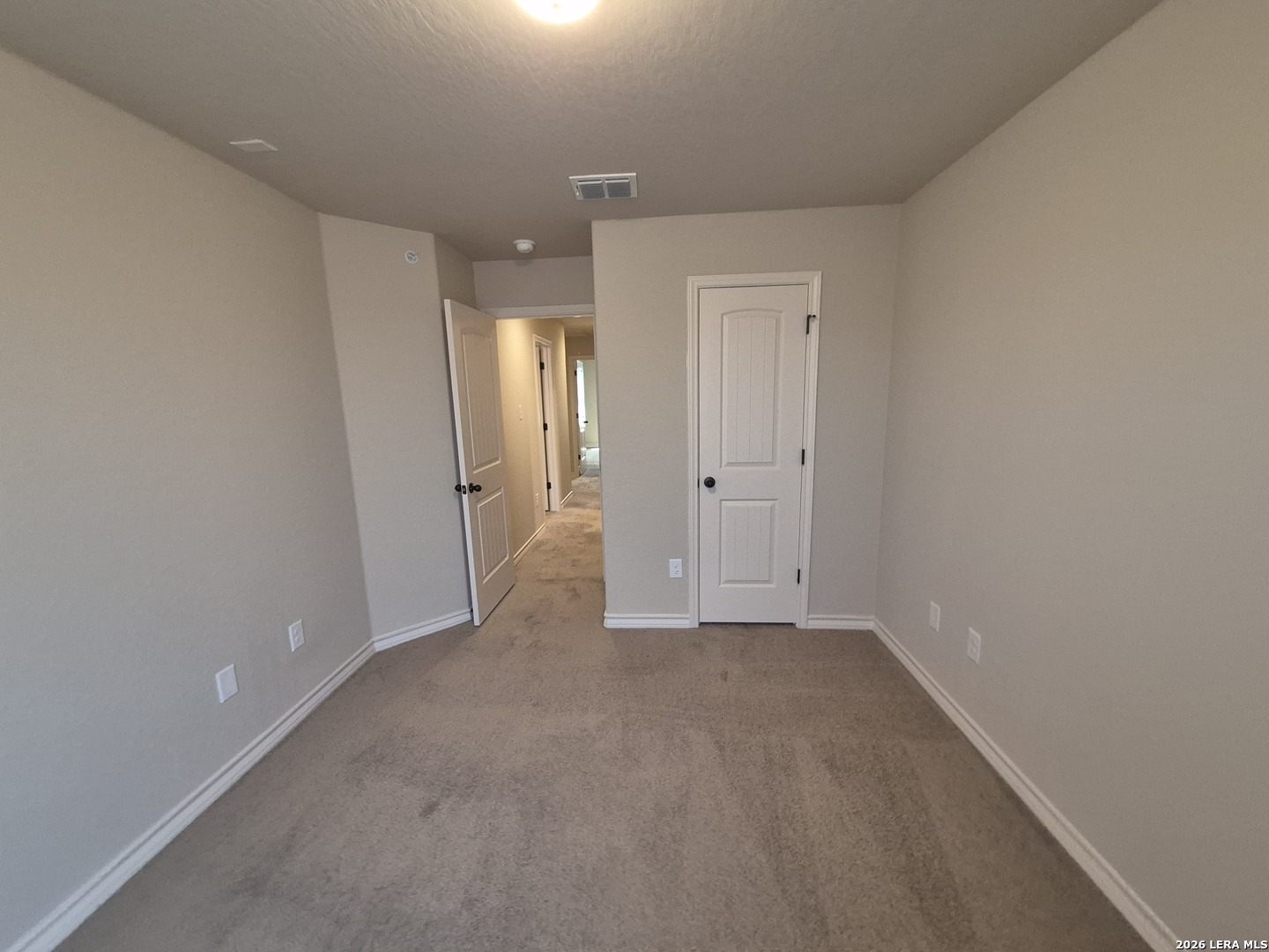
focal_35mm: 13
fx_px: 477
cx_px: 634
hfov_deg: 106.2
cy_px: 476
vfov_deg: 89.9
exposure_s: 1/60
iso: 500
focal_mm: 1.74
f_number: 2.2
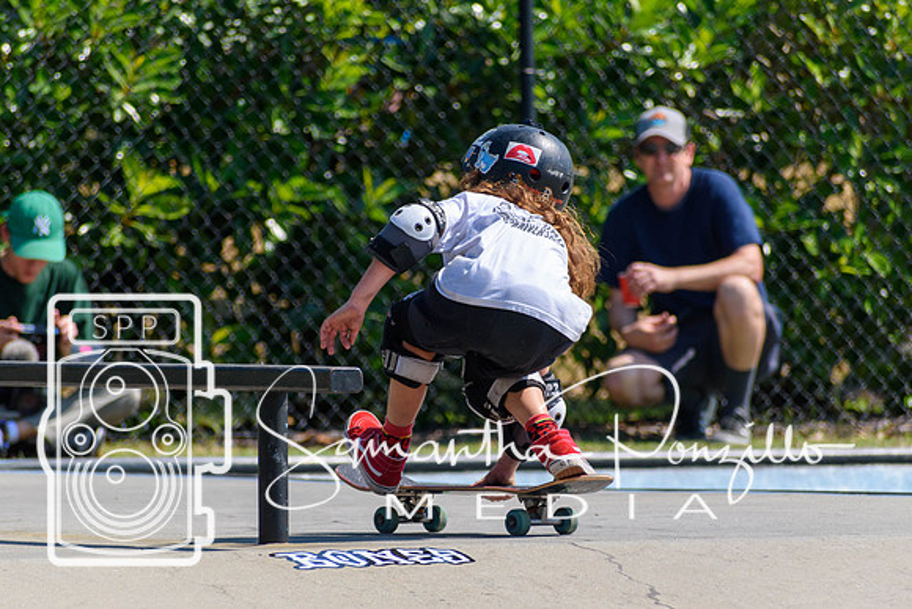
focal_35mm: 450
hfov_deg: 4.6
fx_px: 11402
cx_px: 456
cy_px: 304
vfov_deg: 3.1
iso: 400
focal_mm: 300
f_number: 6.3
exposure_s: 1/2000
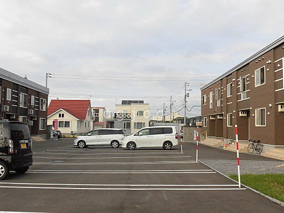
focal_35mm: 30
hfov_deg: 59.9
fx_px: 246
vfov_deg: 46.8
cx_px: 129
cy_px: 114
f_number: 3.1
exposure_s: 1/640
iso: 100
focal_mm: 4.3
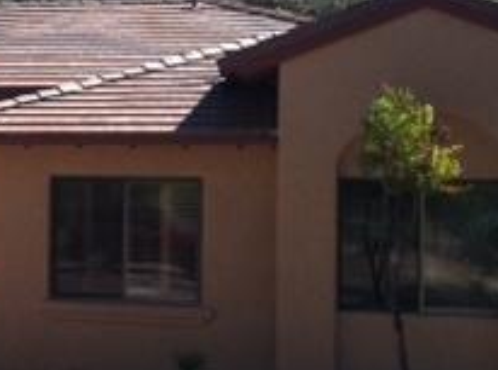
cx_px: -150
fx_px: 1563
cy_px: 143
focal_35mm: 109
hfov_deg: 17.0
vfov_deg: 13.5
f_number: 2.8
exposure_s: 1/1111
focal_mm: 3.85
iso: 80
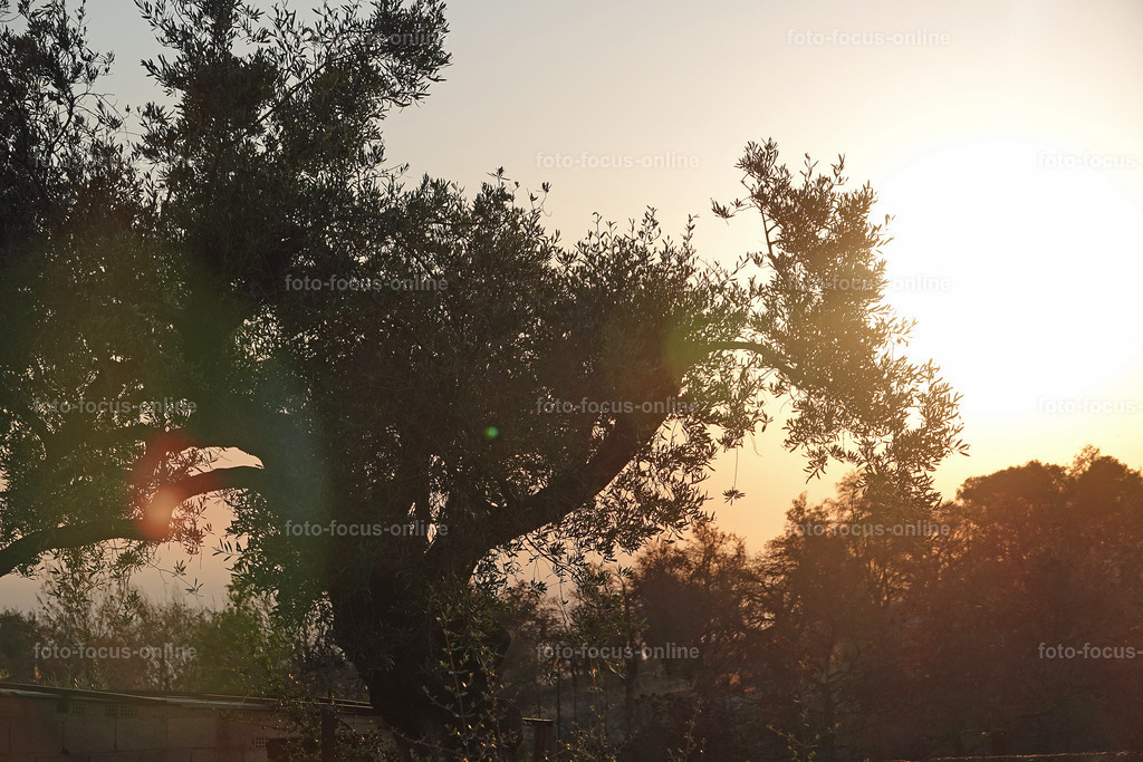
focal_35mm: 115
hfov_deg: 17.8
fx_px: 3652
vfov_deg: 11.9
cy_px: 381
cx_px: 572
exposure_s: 1/800
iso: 100
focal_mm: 42.08
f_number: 4
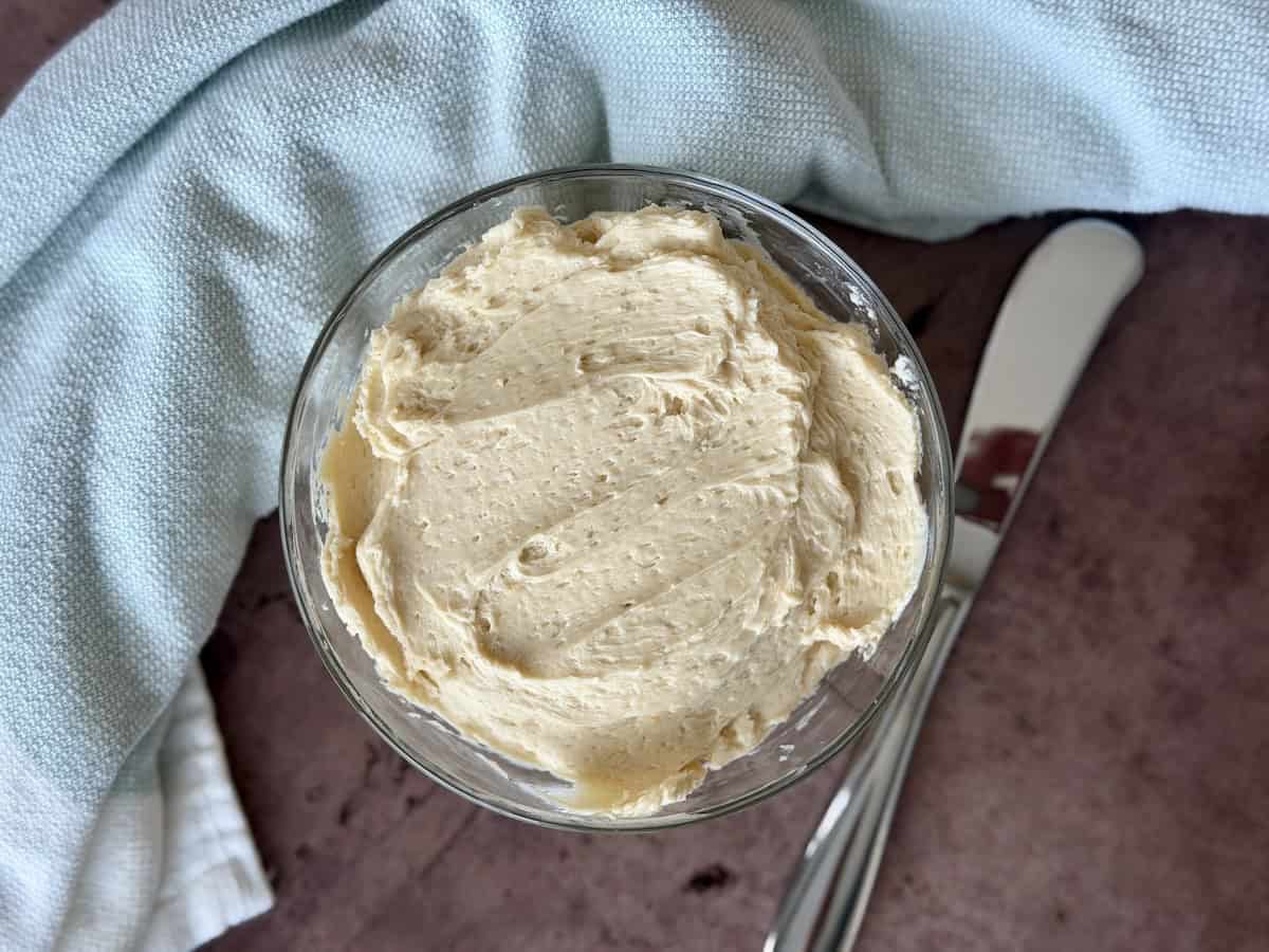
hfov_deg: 39.7
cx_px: 634
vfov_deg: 30.3
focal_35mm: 48
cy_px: 476
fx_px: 1760
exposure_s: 1/60
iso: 64
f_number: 1.8
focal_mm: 6.8
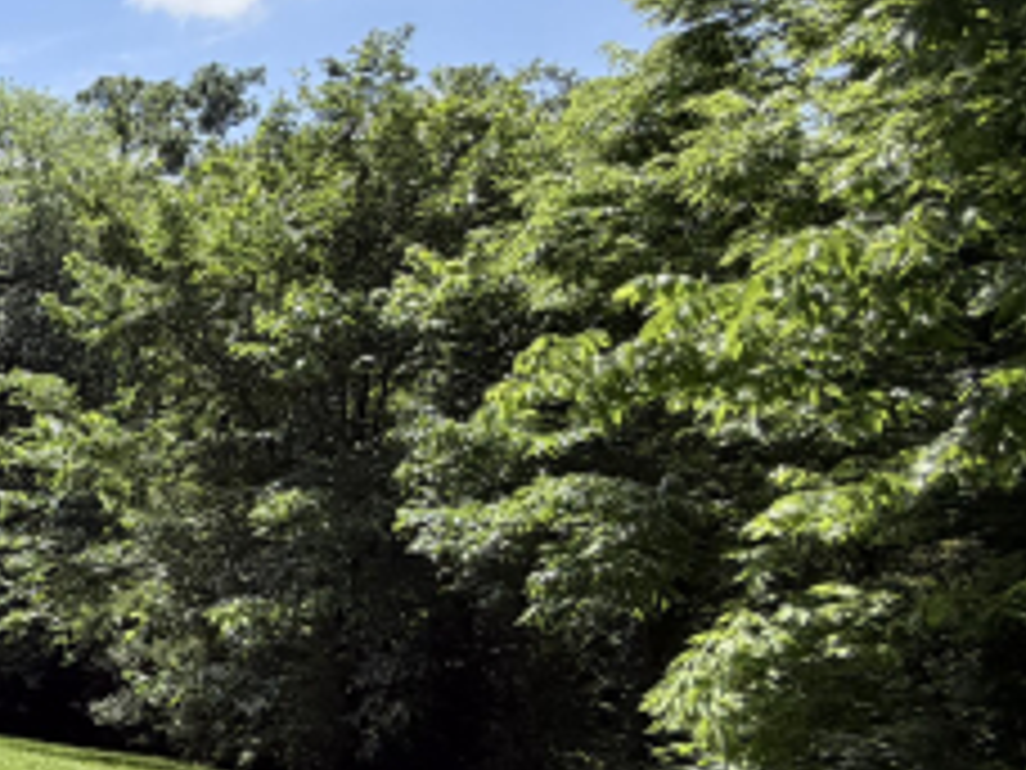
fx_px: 1215
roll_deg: +0.1
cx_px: -452
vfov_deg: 35.1
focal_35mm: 41
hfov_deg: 30.2
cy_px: 428
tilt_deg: +2.3
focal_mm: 2.22
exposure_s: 1/914
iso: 25
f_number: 2.2
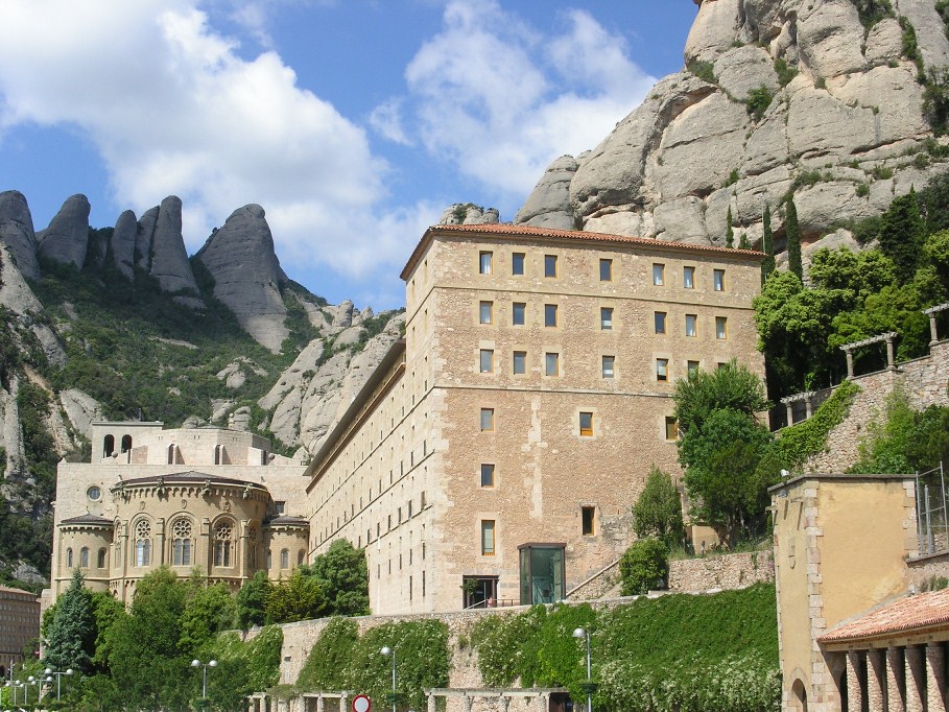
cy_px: 356
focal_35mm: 50
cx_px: 474
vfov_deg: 29.1
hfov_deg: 38.2
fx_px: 1371
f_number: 5.6
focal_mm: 10.3
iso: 100
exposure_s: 1/500
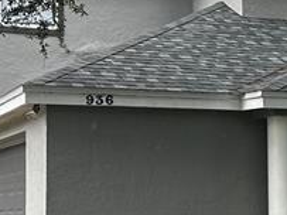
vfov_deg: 11.3
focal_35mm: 131
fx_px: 1085
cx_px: 339
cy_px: 126
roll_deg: +1.0
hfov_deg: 14.6
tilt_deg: +4.3
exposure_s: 1/814
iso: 50
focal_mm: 5.7
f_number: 1.5
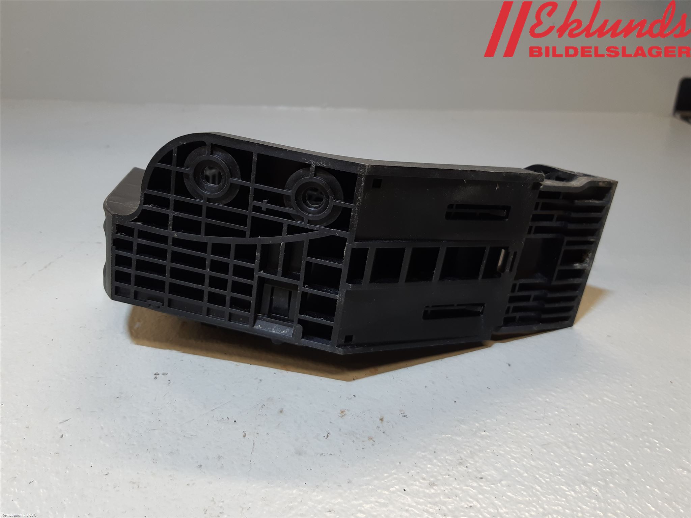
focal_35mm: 26
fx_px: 519
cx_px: 346
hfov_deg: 67.3
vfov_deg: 53.1
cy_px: 259
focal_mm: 3.93
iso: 64
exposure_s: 1/50
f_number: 1.7
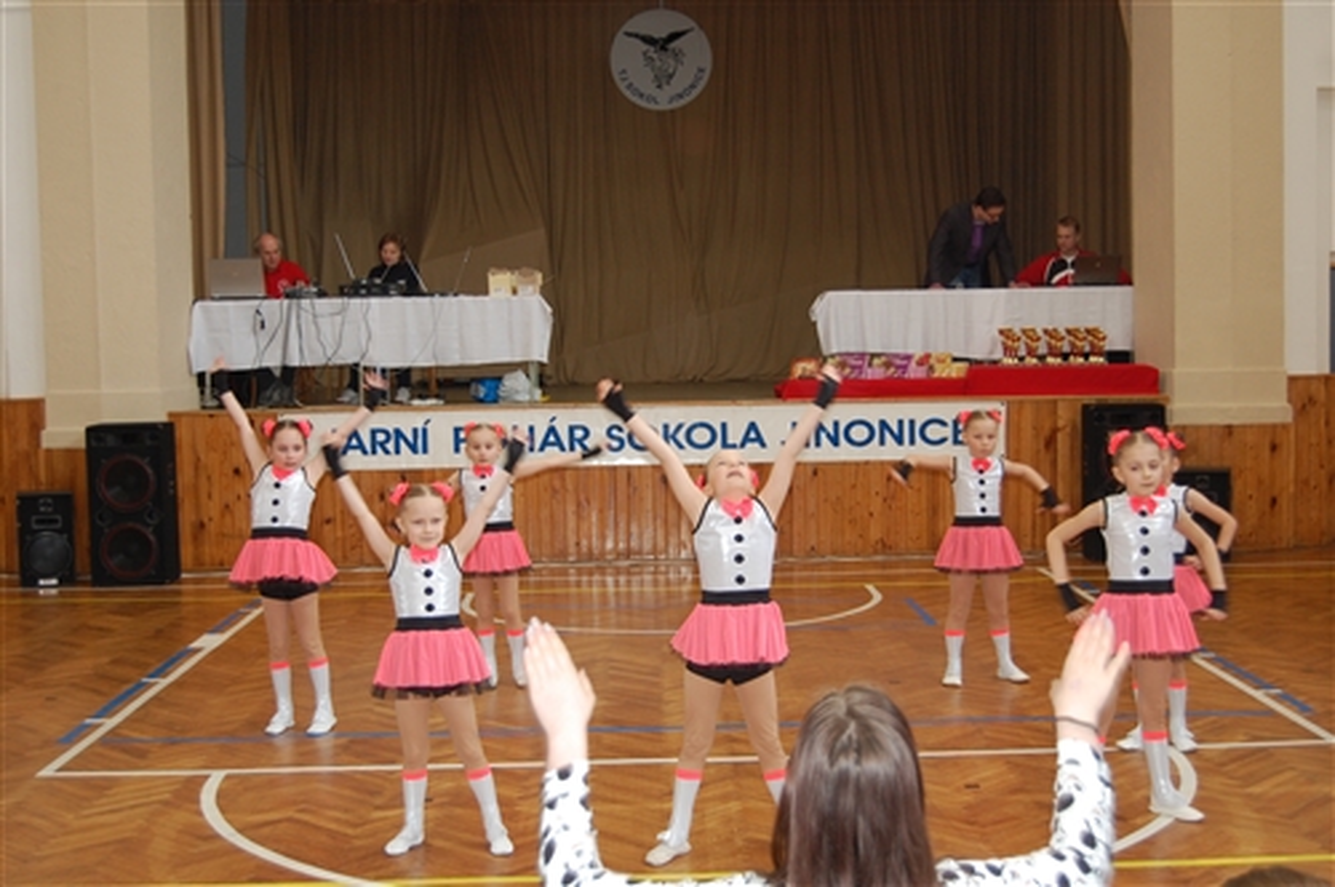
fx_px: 1778
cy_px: 444
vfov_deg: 28.0
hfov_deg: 41.2
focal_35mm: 48
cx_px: 668
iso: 500
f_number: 4.5
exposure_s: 1/60
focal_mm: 32
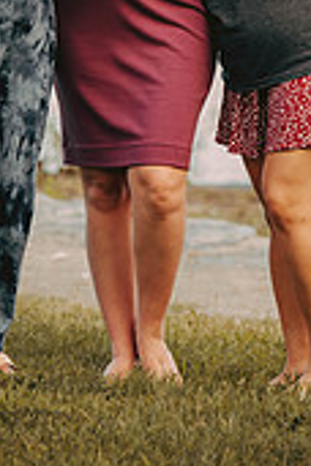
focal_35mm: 433
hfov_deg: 3.2
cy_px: -125
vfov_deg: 4.7
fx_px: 5611
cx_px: 120
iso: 250
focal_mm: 165
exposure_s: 1/125
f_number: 3.5
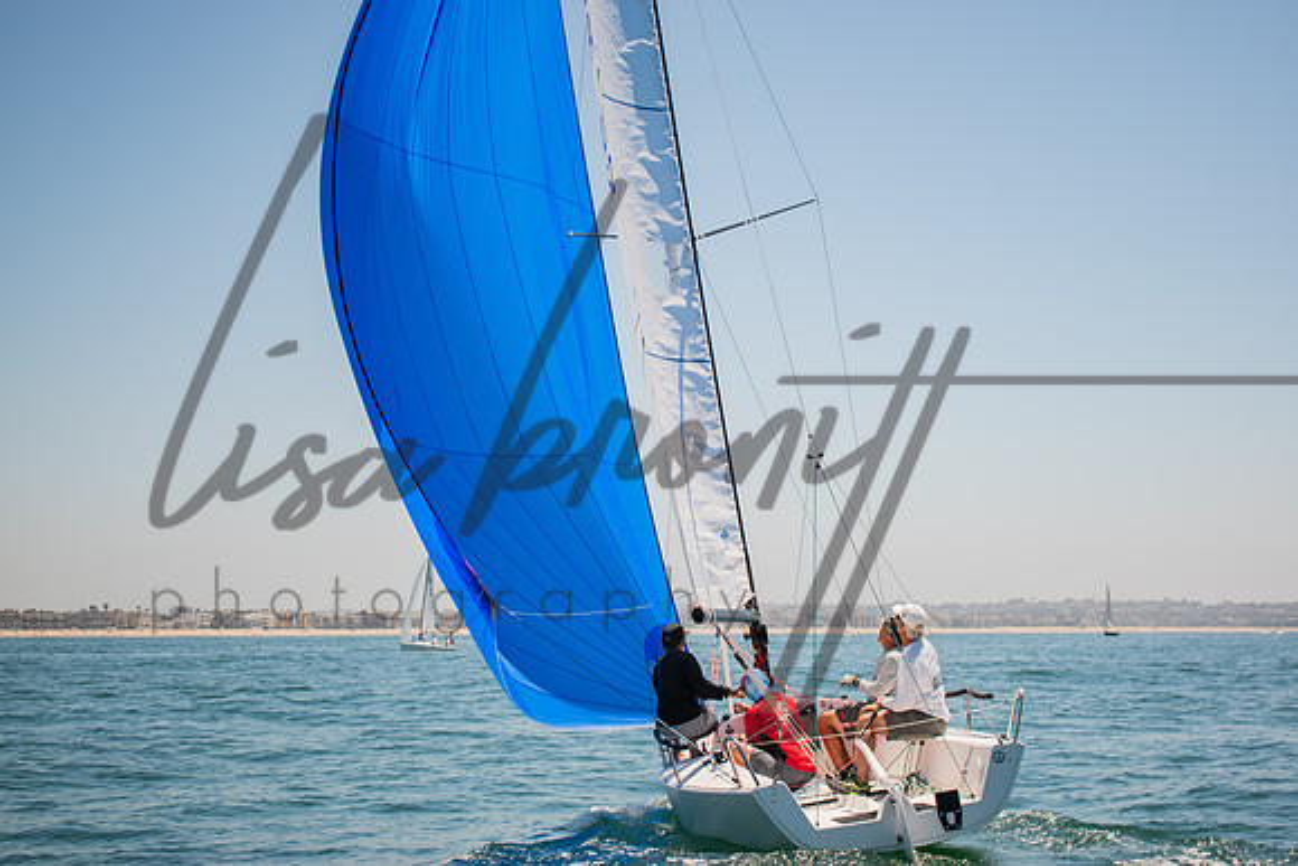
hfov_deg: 35.0
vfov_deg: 23.8
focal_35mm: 57
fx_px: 2056
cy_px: 433
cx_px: 649
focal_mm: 38
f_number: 4.8
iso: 100
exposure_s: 1/320
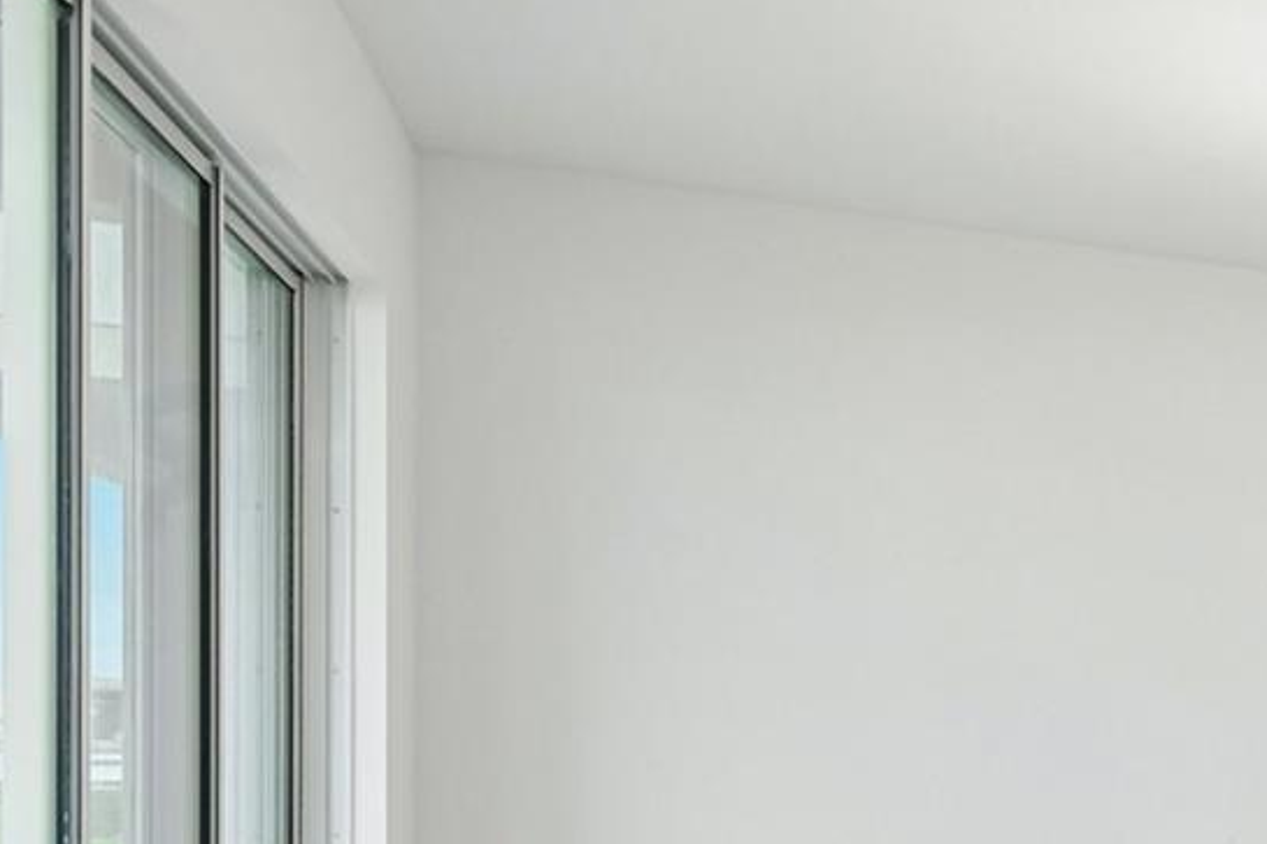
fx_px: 1654
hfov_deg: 31.3
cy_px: 804
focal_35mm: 47
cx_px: 1688
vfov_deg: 27.3
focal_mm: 16
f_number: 8
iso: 400
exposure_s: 1/50
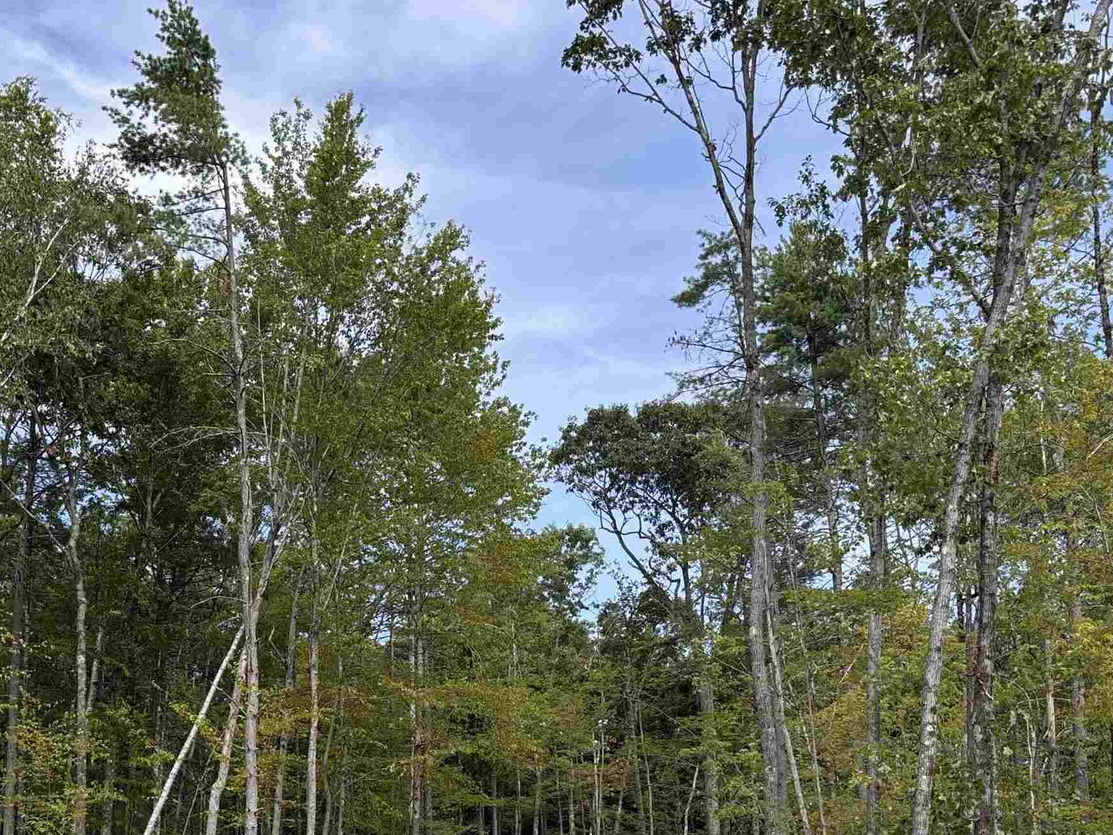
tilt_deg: +14.5
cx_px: 383
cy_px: 728
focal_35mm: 46
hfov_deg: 40.8
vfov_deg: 30.3
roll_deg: +1.0
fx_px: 1479
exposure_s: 1/1328
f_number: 1.6
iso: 50
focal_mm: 5.96
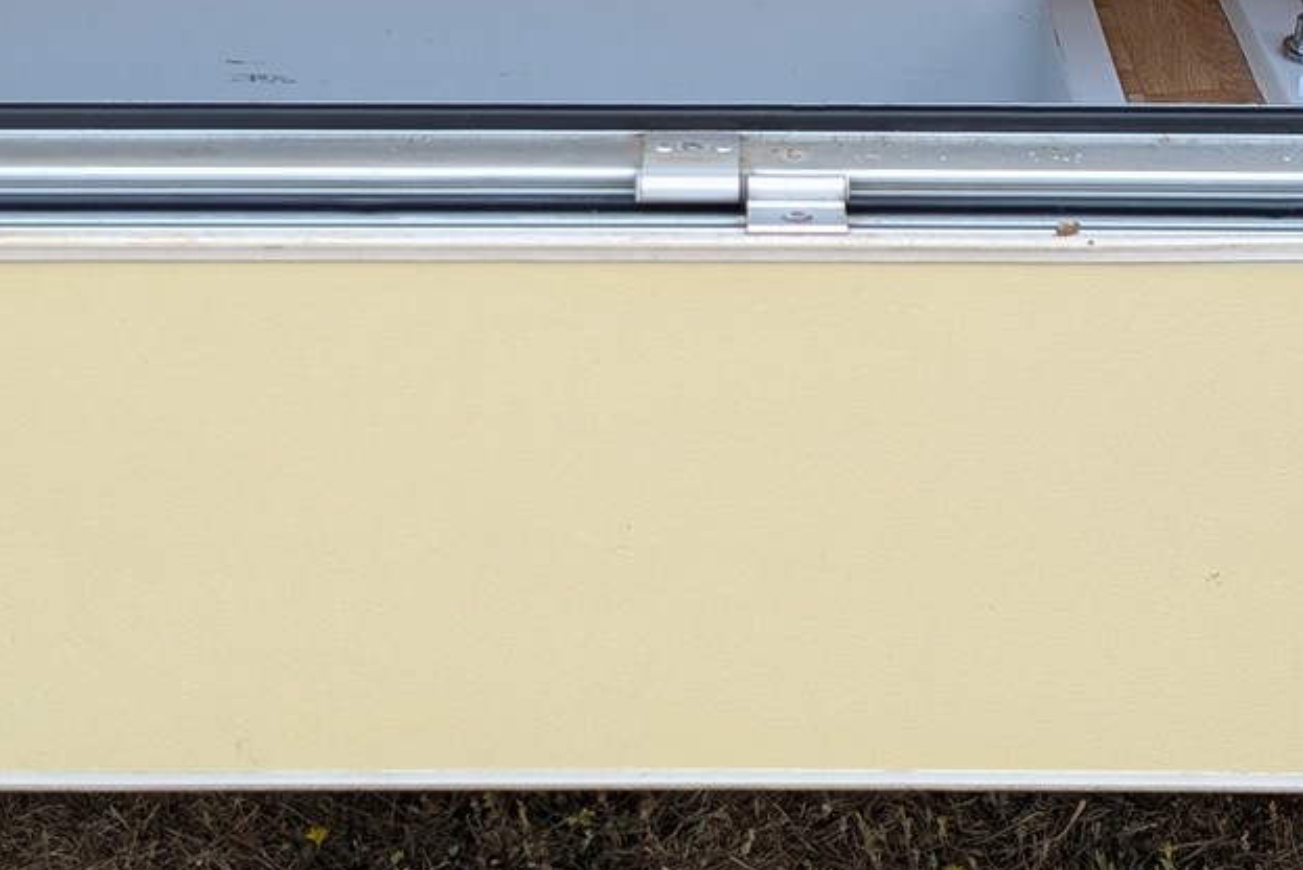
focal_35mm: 82
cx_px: 784
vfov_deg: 16.4
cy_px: 63
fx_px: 2969
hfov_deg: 24.7
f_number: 1.68
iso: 20
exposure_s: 1/174
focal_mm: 6.9
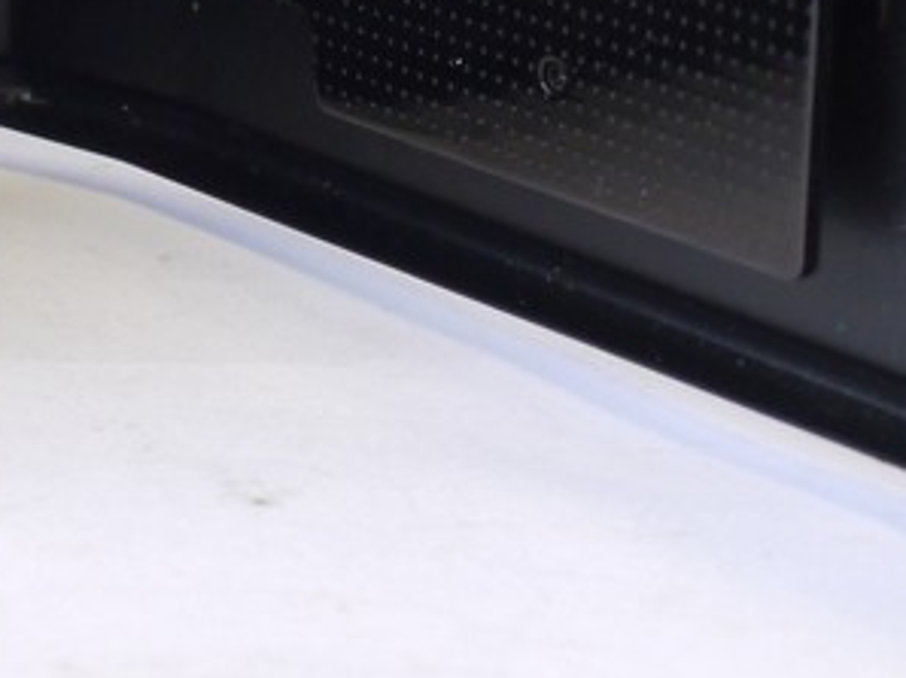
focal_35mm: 242
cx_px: -359
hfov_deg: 8.1
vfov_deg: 6.1
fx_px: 6329
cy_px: -36
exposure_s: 1/40
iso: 400
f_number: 6.3
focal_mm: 30
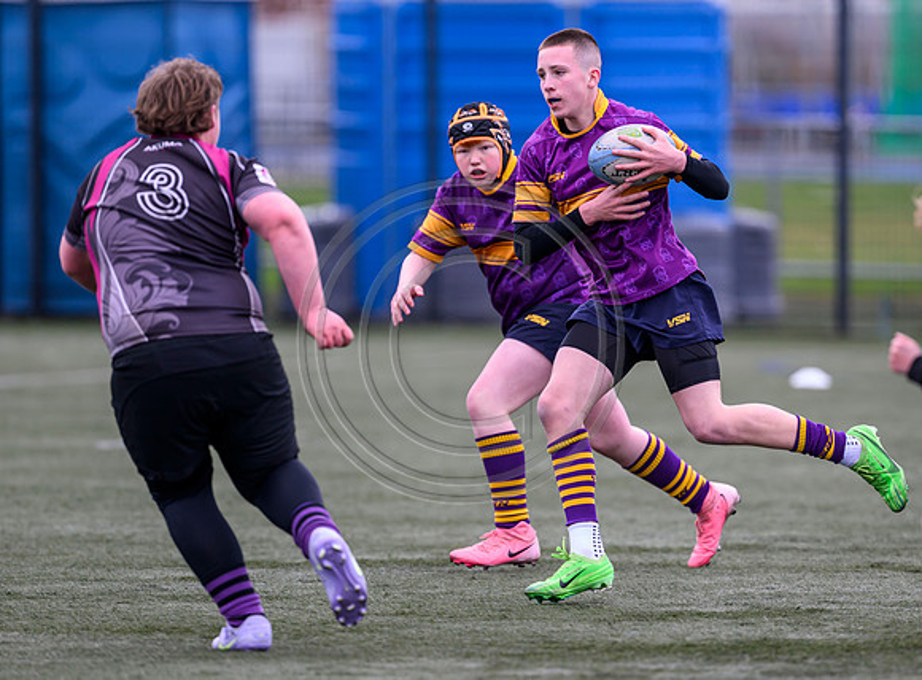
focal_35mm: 505
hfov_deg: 4.0
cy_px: 362
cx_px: 599
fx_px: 13361
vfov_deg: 2.9
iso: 500
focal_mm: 400
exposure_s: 1/1250
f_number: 3.5
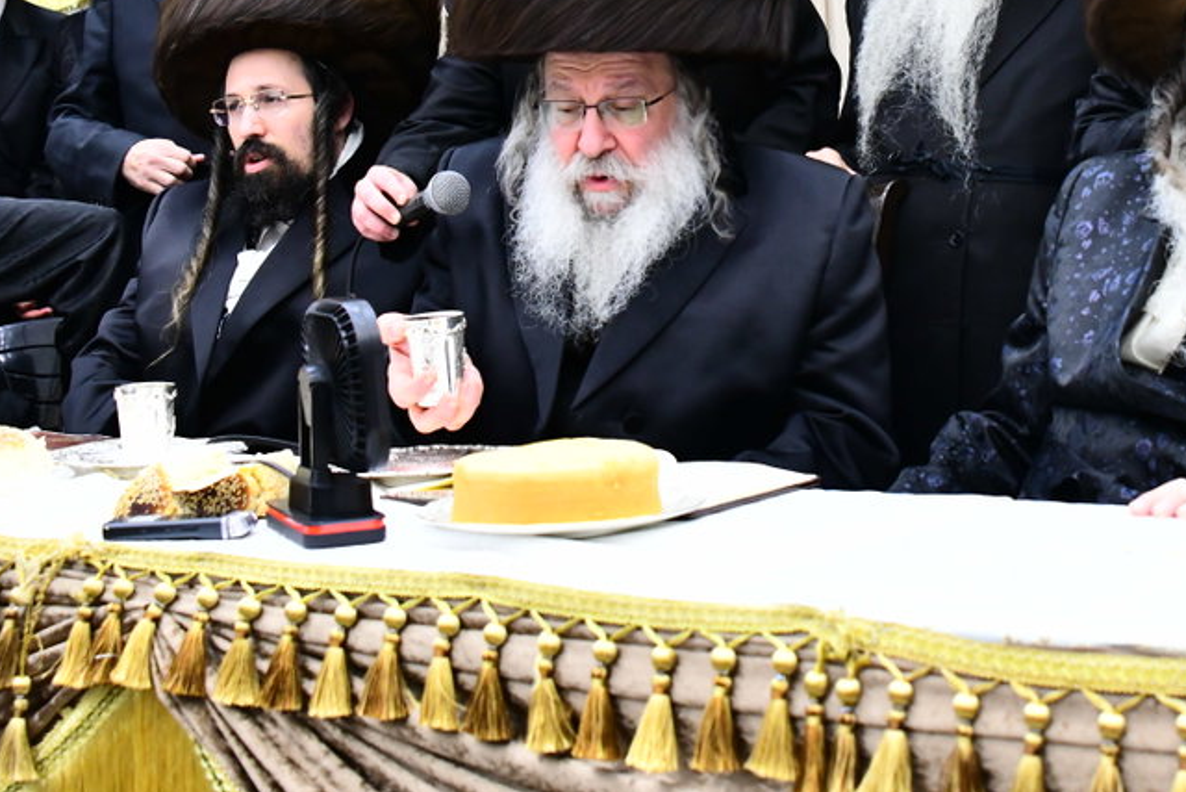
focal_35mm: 70
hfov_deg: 28.4
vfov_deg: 19.2
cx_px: 906
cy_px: 96
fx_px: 2306
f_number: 5.6
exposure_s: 1/160
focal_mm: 32
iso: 2500
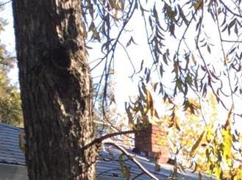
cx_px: 346
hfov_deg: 12.9
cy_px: 390
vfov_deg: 9.3
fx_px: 1018
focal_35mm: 146
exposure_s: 1/430
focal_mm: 3.3
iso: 32
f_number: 2.4
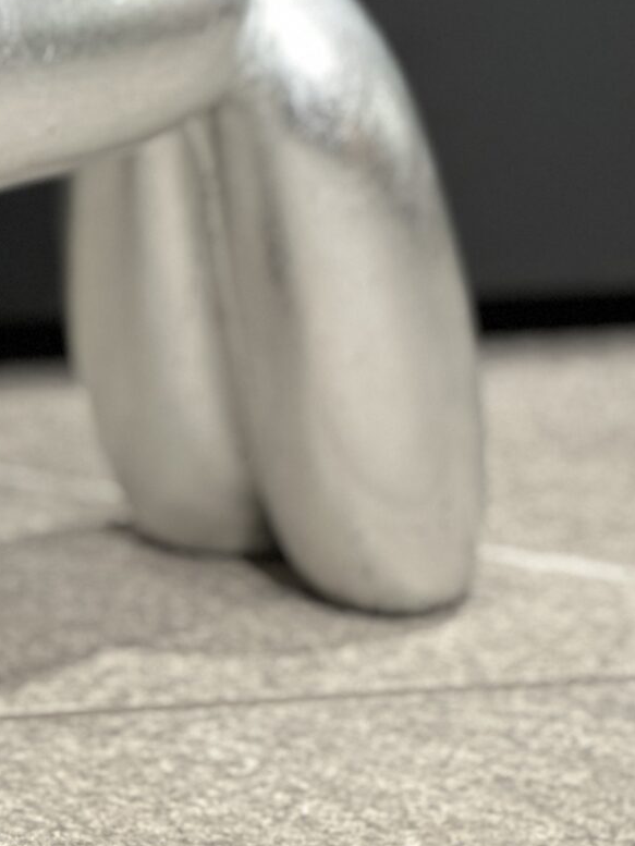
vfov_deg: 9.6
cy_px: -83
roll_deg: -1.9
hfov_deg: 7.3
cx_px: -112
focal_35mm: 203
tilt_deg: -8.8
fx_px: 4964
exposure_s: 1/33
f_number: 2.8
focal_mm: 9
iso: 160
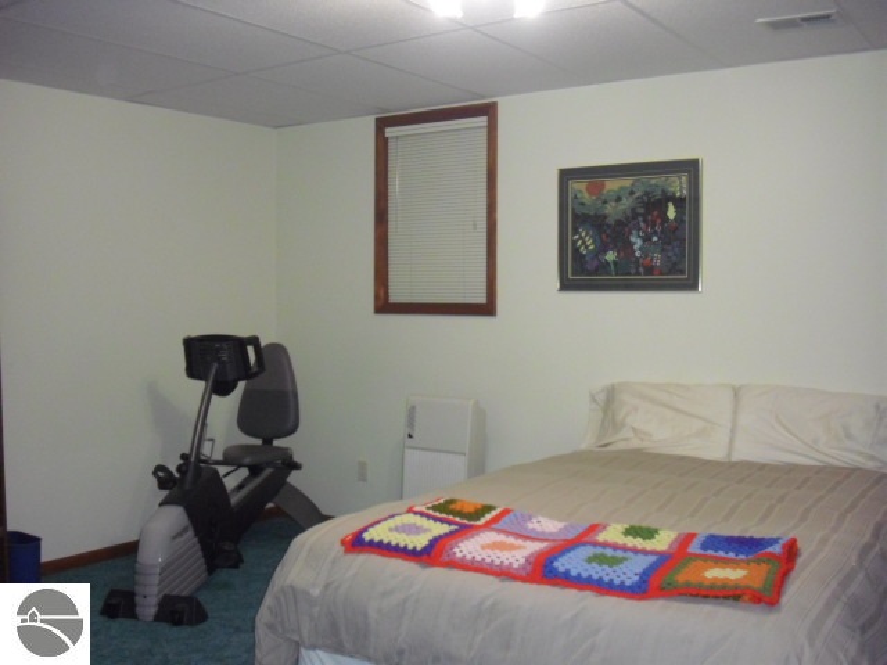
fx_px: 974
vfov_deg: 37.7
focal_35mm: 38
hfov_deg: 49.0
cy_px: 332
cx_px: 444
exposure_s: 1/60
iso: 400
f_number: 2.8
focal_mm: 6.2
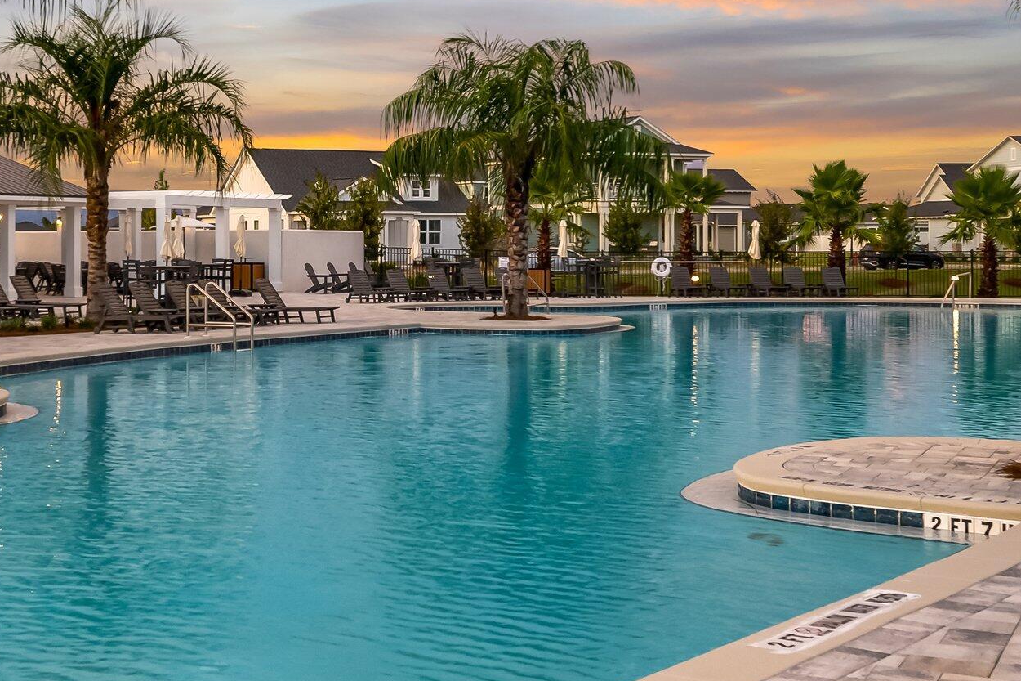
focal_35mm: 59
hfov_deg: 33.6
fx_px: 1673
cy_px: 238
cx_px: 328
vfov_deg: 22.9
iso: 250
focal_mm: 24
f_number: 9
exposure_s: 1/25
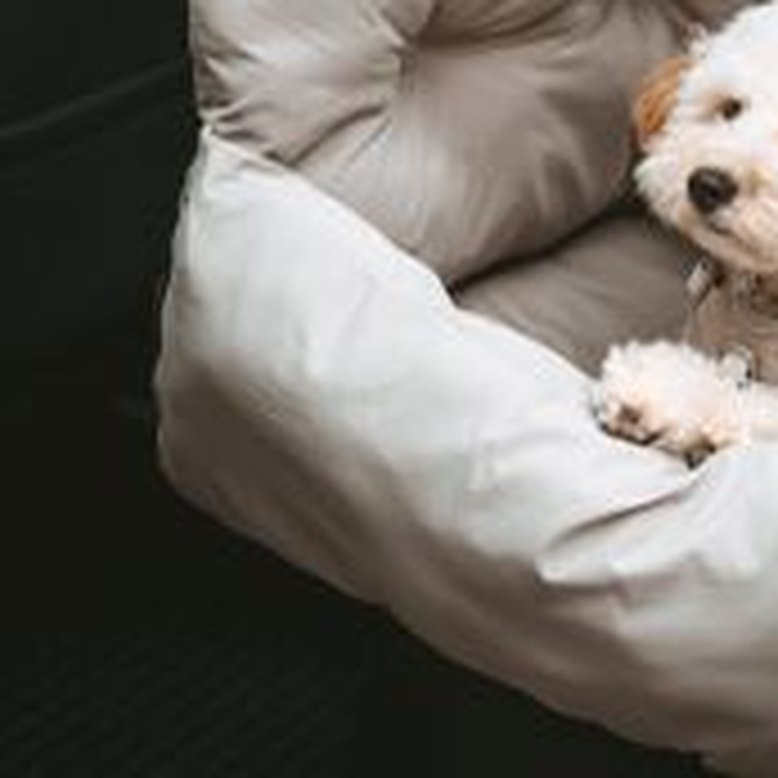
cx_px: 796
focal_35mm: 123
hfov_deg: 13.9
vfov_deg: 14.1
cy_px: 88
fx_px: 3128
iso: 200
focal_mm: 50
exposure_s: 1/1250
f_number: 2
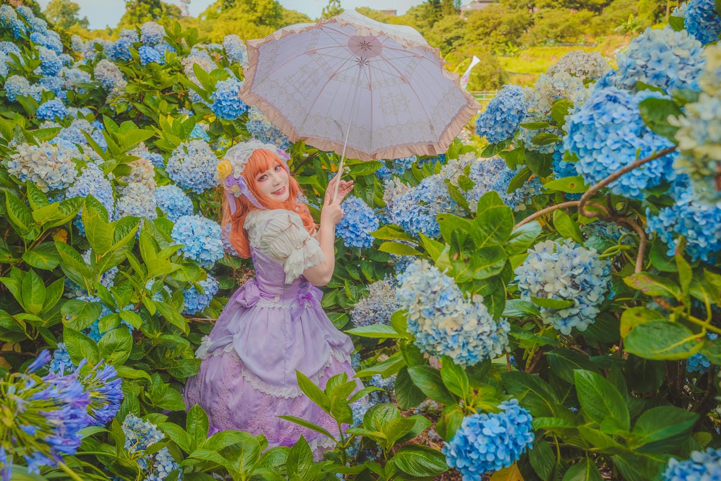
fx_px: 701
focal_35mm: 35
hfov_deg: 54.4
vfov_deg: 37.9
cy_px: 240
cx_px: 360
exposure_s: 1/200
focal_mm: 35
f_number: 5.6
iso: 200
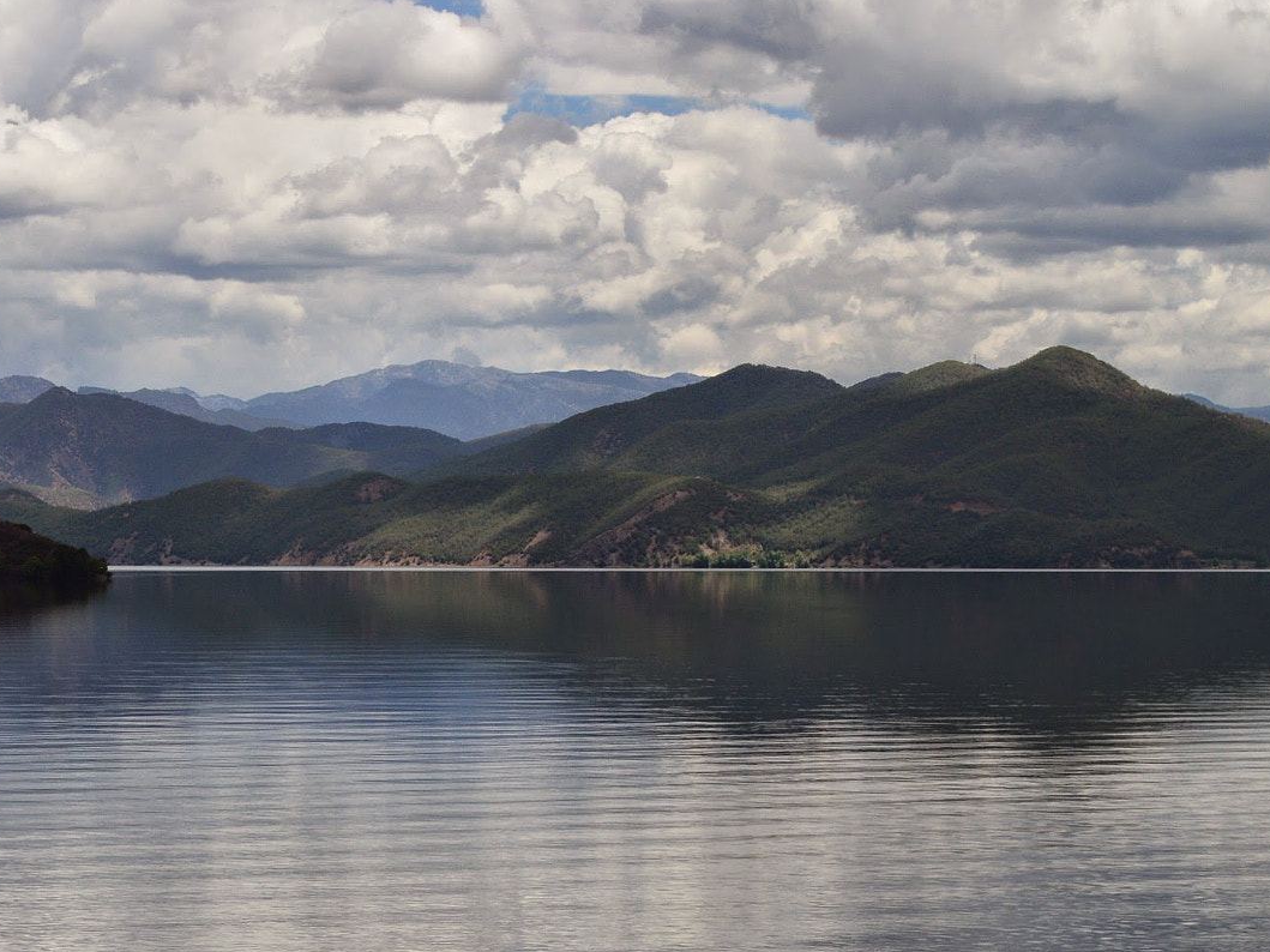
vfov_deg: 12.4
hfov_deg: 16.4
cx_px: 462
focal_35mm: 120
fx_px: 4392
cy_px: 576
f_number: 11
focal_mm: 55
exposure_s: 1/500
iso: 320
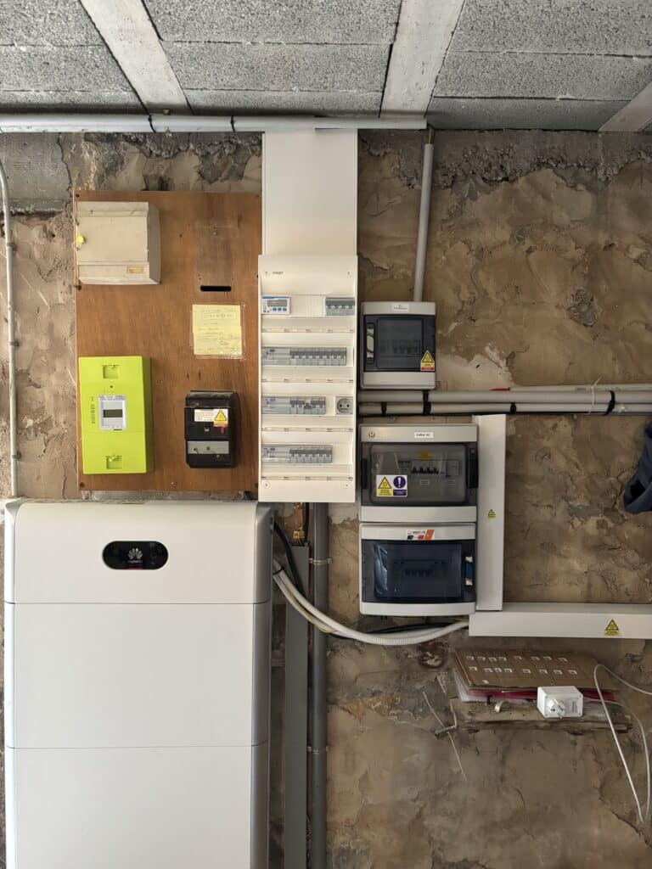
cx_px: 326
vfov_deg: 67.3
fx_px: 653
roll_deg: -0.7
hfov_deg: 53.1
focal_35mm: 26
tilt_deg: -3.8
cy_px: 434
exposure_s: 1/50
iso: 500
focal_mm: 5.96
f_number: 1.6
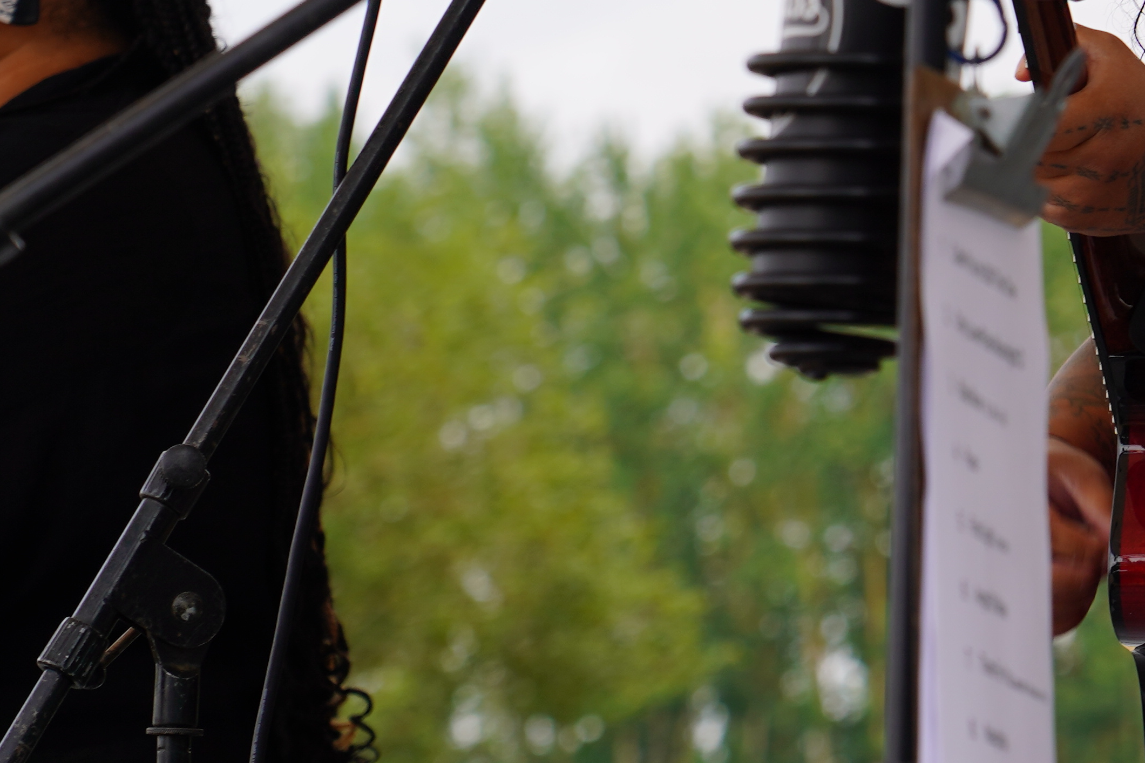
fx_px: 9446
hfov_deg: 6.9
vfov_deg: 4.6
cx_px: 1597
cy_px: -246
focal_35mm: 297
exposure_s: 1/200
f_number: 6.3
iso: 100
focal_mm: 105
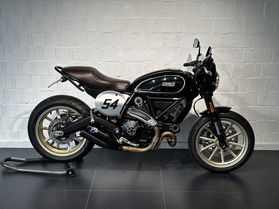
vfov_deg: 28.0
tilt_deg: -13.1
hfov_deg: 36.8
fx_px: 419
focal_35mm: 52
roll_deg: +0.0
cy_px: 104
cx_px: 140
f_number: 1.6
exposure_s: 1/60
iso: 50
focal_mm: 5.96
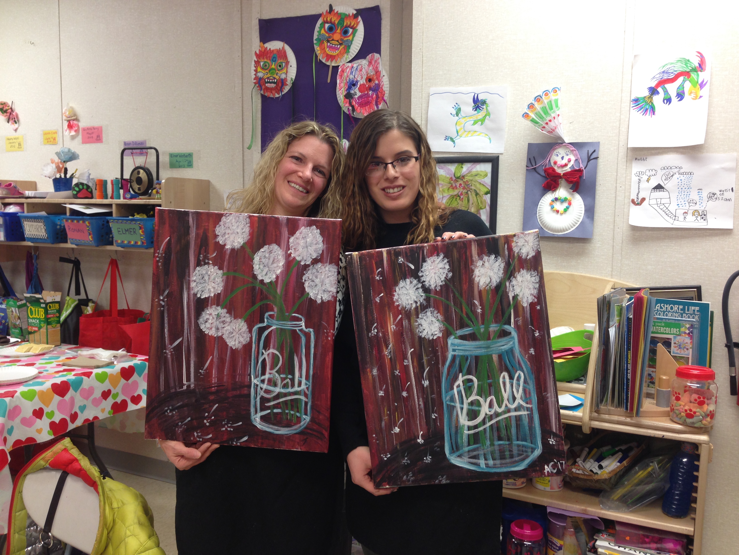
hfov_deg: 55.4
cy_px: 278
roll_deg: -1.4
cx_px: 370
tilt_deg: -7.0
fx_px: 705
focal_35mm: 33
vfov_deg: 42.9
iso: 50
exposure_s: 1/20
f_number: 2.4
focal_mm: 4.12
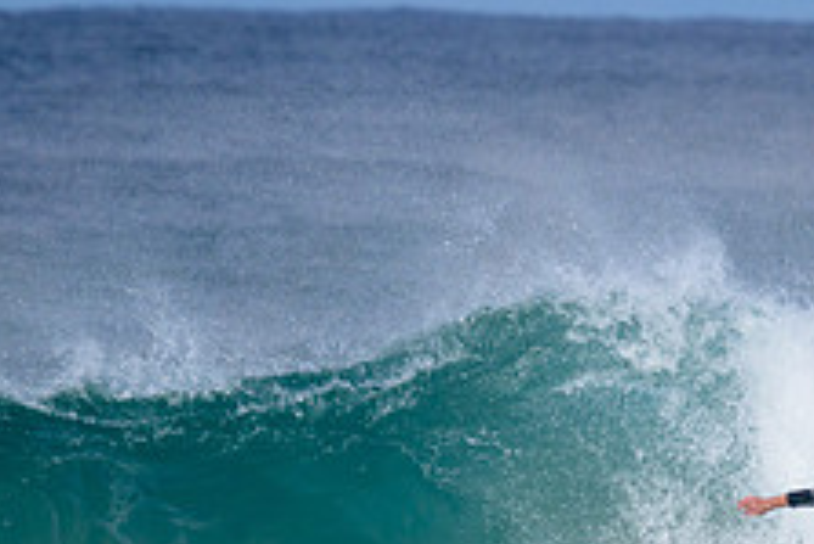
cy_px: 644
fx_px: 33146
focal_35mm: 1465
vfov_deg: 0.9
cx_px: 818
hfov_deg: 1.4
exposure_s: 1/2000
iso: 400
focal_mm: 550
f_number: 11
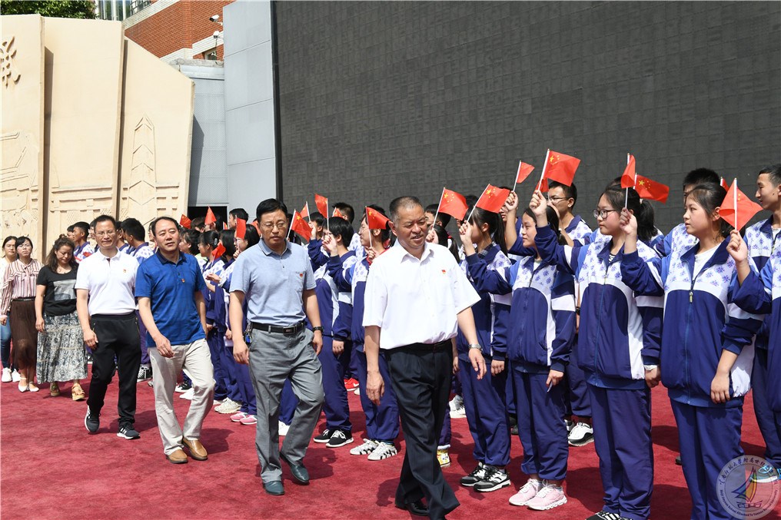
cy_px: 260
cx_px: 390
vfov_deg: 28.1
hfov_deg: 41.1
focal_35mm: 48
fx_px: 1041
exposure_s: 1/640
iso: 1000
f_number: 13
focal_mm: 48
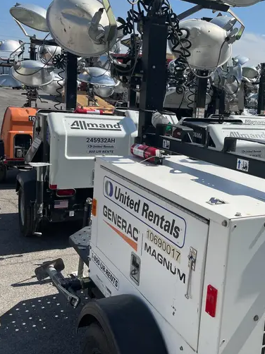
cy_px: 163
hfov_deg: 37.1
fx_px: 388
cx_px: 187
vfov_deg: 48.9
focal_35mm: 38
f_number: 1.6
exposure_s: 1/6897
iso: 50
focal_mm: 4.2
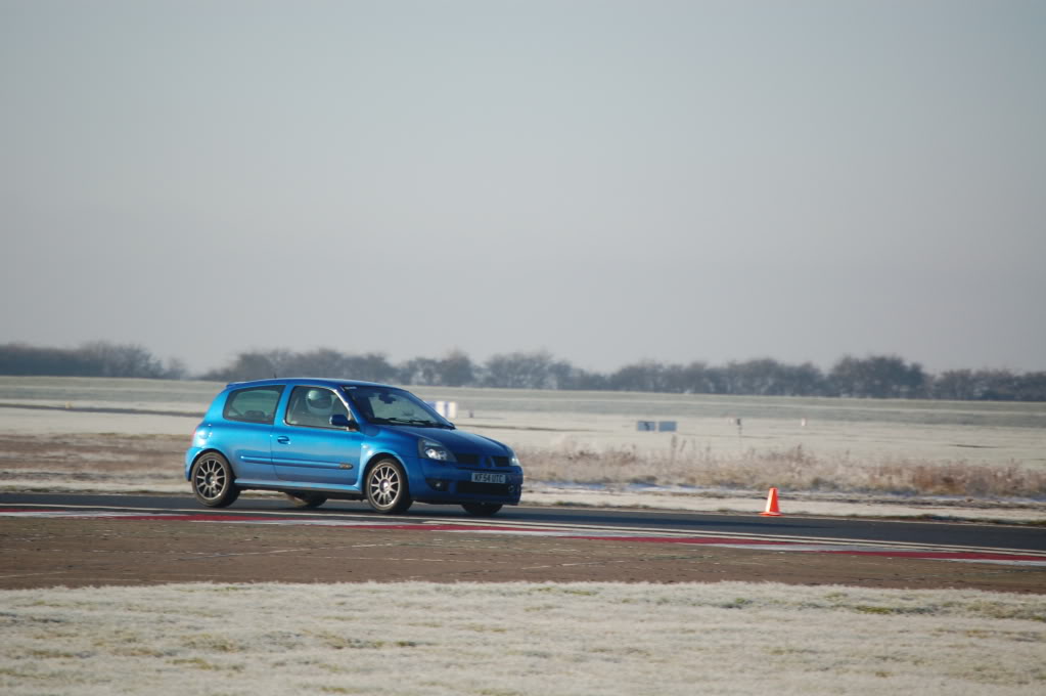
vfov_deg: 4.6
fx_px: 8708
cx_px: 523
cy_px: 348
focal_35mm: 300
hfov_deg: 6.9
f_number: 5.6
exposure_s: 1/1250
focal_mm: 200
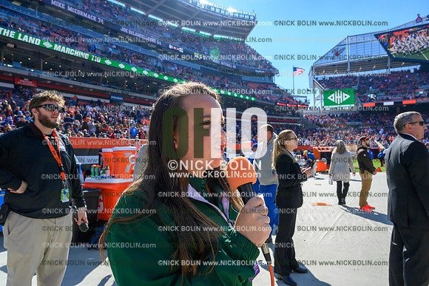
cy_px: 143
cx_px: 214
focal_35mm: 24
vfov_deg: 53.2
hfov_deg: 73.7
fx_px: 286
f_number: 8
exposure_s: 1/2000
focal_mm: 24
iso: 1000
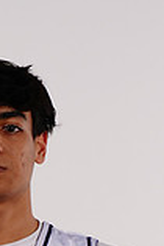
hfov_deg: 2.6
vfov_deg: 3.8
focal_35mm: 536
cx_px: 2
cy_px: 308
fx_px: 3670
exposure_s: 1/500
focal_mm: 146
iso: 200
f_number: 10
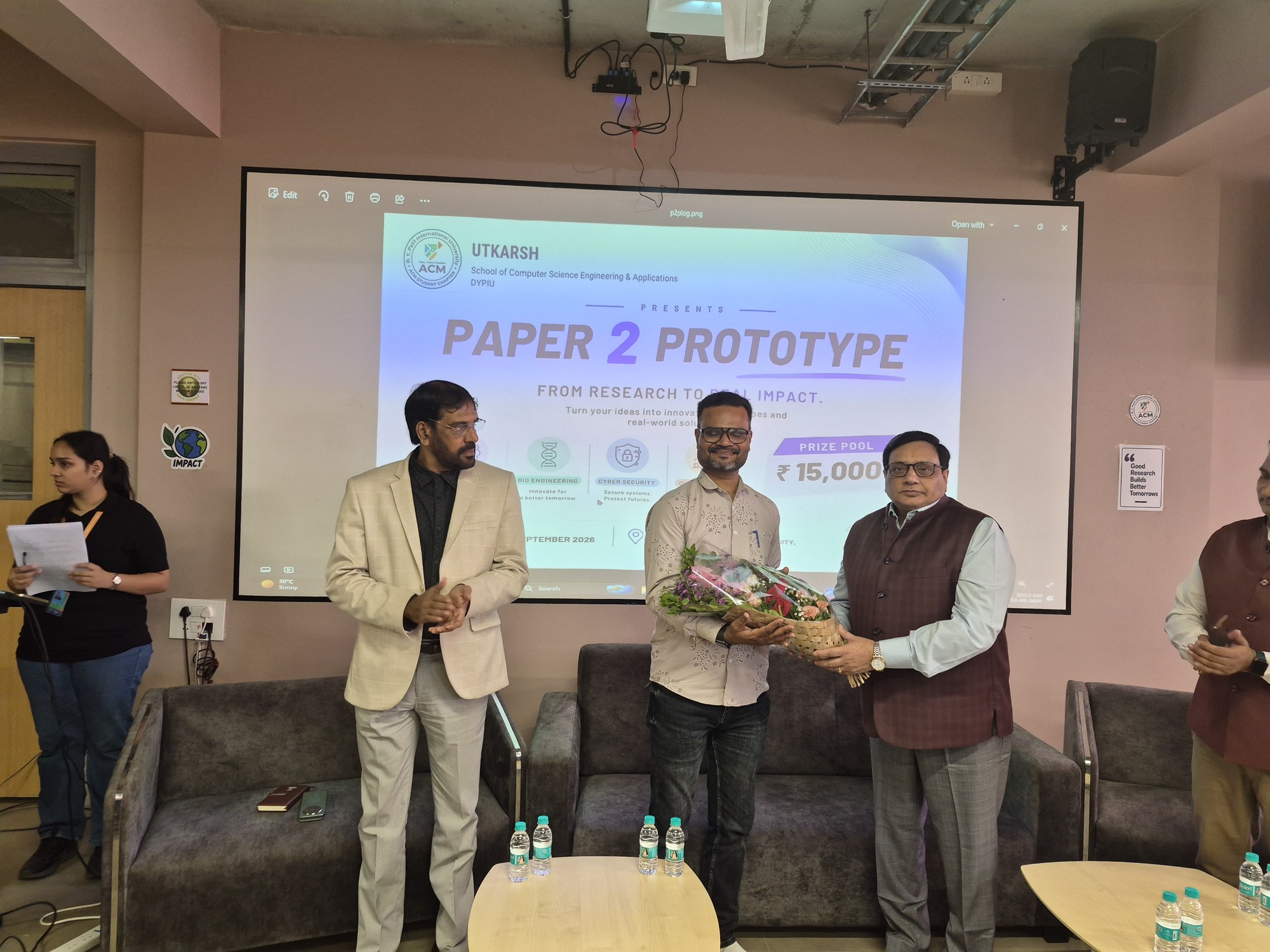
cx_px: 635
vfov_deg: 58.9
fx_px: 844
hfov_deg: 73.9
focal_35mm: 23
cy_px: 476
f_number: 1.8
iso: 250
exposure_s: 1/100
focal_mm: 5.4
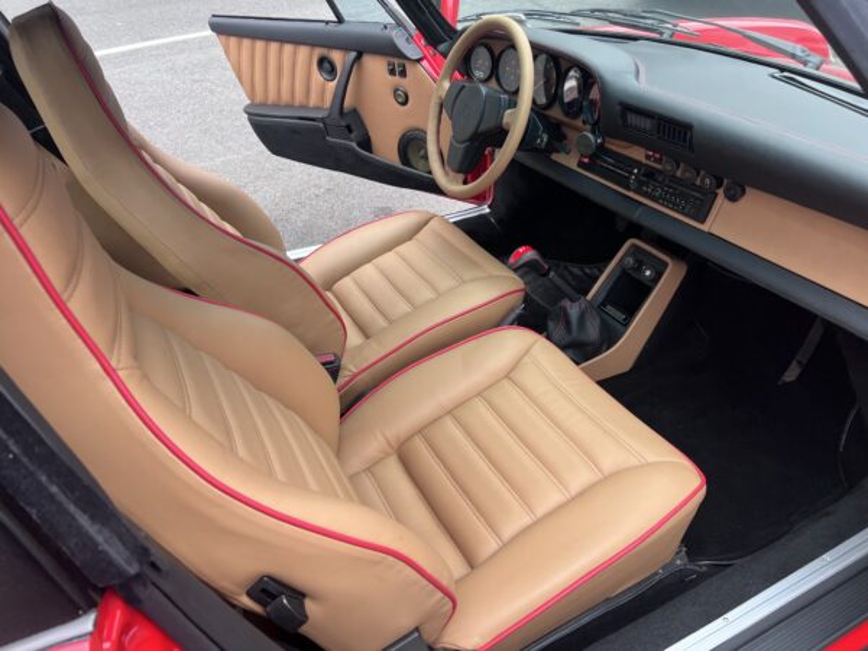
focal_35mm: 26
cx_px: 434
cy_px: 326
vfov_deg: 53.1
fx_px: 652
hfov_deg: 67.3
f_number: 1.5
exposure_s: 1/427
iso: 50
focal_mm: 5.7
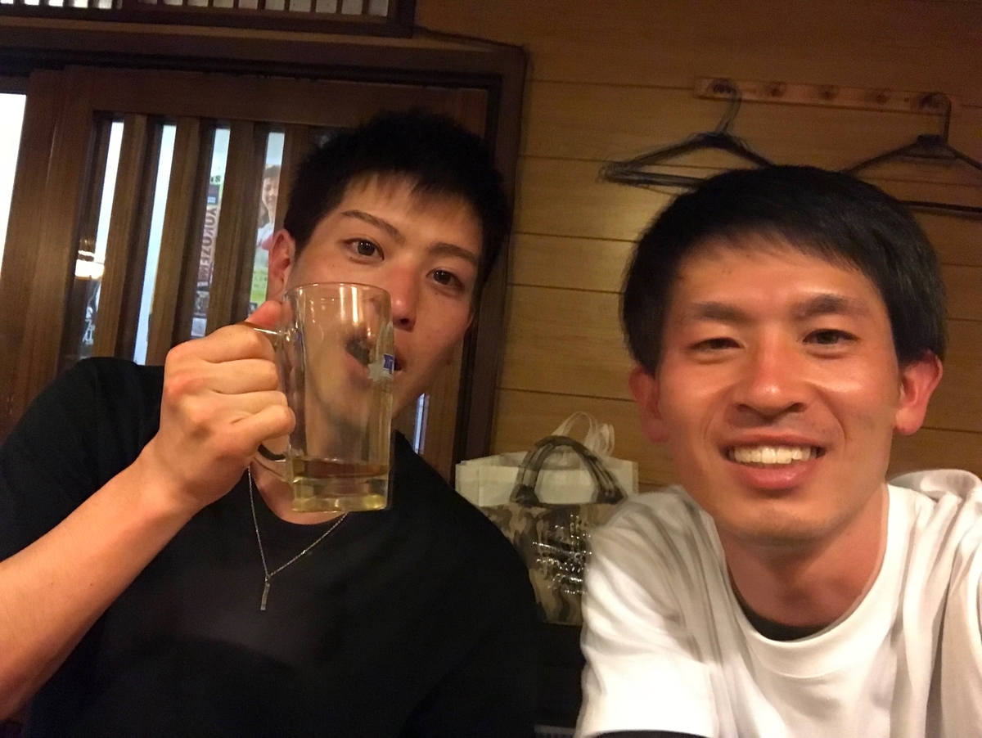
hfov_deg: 56.8
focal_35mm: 32
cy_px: 369
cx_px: 491
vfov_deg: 44.2
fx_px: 909
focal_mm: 2.87
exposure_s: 1/15
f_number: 2.2
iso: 640
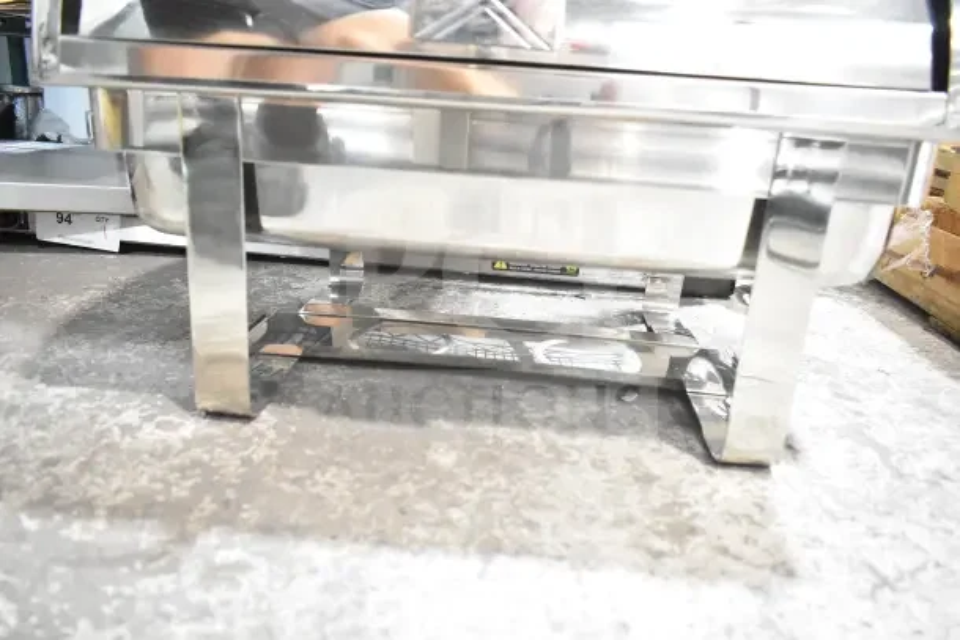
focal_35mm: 27
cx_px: 480
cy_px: 320
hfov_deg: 67.4
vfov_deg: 48.0
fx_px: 720
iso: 2200
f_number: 3.5
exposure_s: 1/30
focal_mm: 18
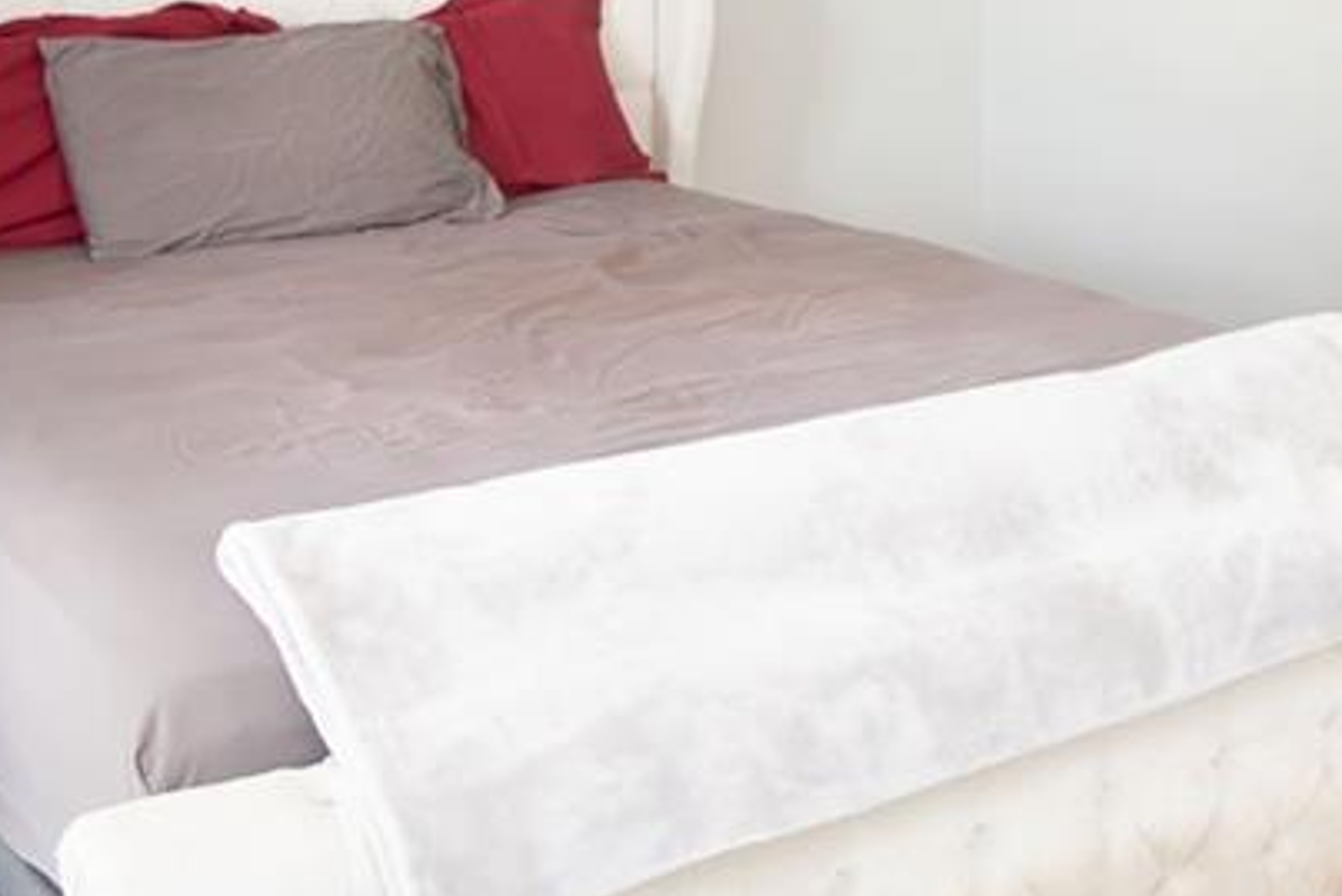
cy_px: 148
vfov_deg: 21.9
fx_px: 2275
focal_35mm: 61
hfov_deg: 32.2
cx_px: 1022
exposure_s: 1/100
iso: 800
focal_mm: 24
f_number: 5
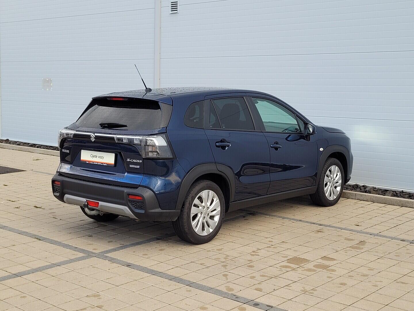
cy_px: 156
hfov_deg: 67.3
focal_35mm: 26
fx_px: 311
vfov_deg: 53.1
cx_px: 207
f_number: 1.8
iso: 40
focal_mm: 5.4
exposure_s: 1/154
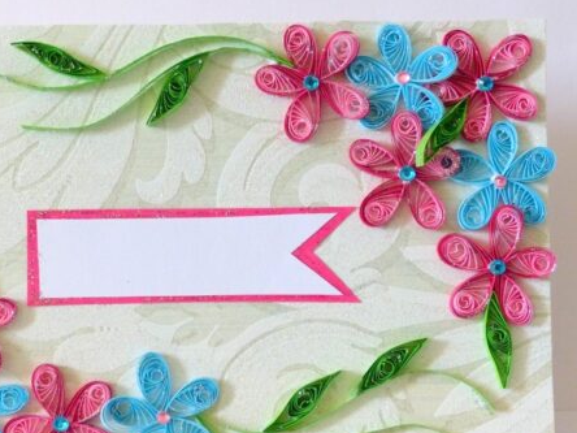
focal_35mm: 73
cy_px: 244
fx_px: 1217
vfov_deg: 20.2
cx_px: 220
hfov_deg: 26.6
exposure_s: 1/60
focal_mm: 9.8
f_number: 2.8
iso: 400
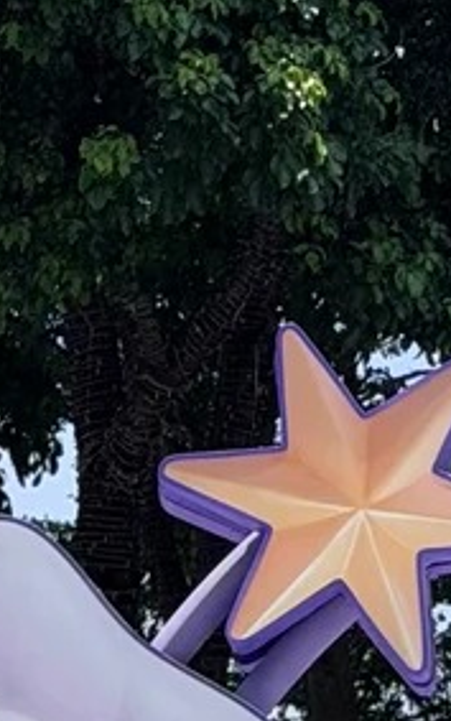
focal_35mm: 259
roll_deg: -0.3
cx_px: 747
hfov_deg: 5.0
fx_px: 5091
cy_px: 527
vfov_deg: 8.1
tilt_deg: +9.7
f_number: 1.78
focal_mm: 6.76
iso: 64
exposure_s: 1/3891
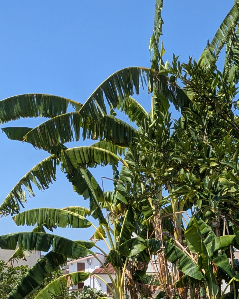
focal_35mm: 61
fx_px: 539
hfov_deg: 23.9
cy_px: 354
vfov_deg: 27.4
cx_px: 240
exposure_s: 1/1580
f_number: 1.89
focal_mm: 5.43
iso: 42
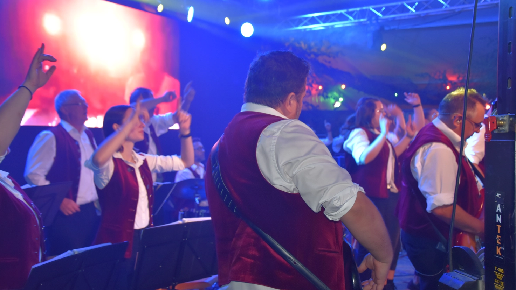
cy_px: 144
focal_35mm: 48
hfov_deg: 42.9
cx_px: 259
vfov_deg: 24.9
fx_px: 657
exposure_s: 1/80
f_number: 4.5
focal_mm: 30
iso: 800
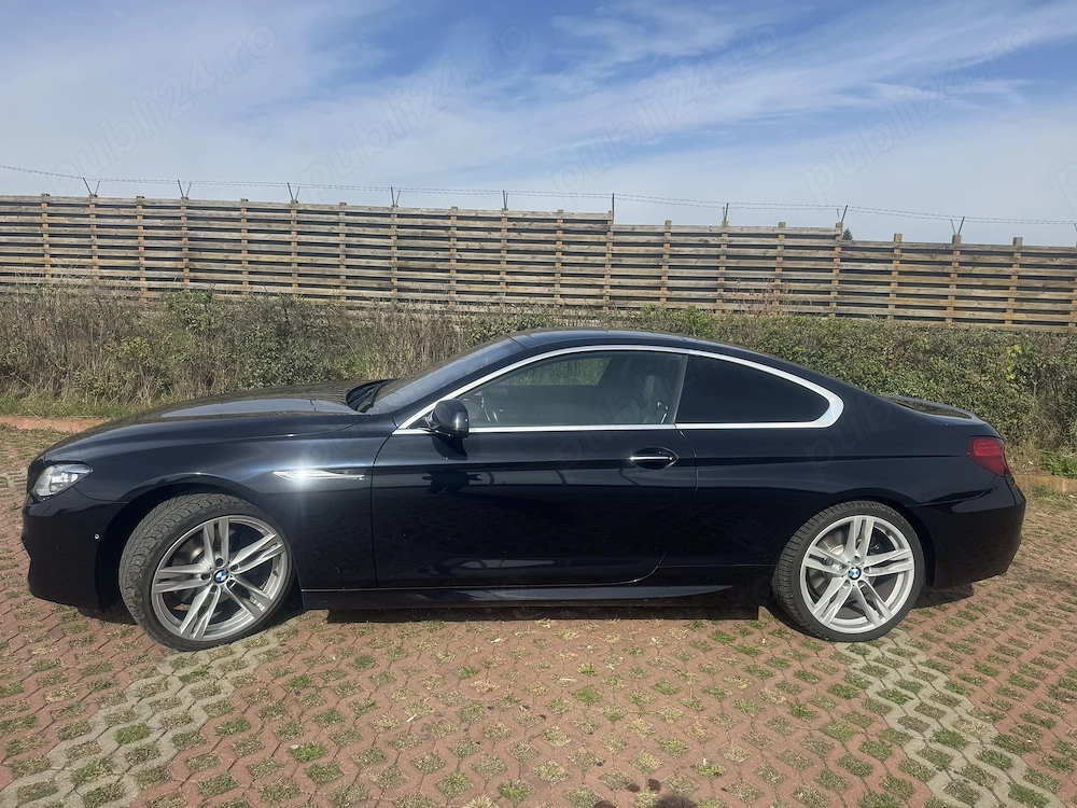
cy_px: 404
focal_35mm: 24
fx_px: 747
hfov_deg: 71.6
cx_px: 538
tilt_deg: -6.7
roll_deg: -1.7
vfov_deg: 56.8
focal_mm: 6.76
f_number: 1.78
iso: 80
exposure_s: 1/4608
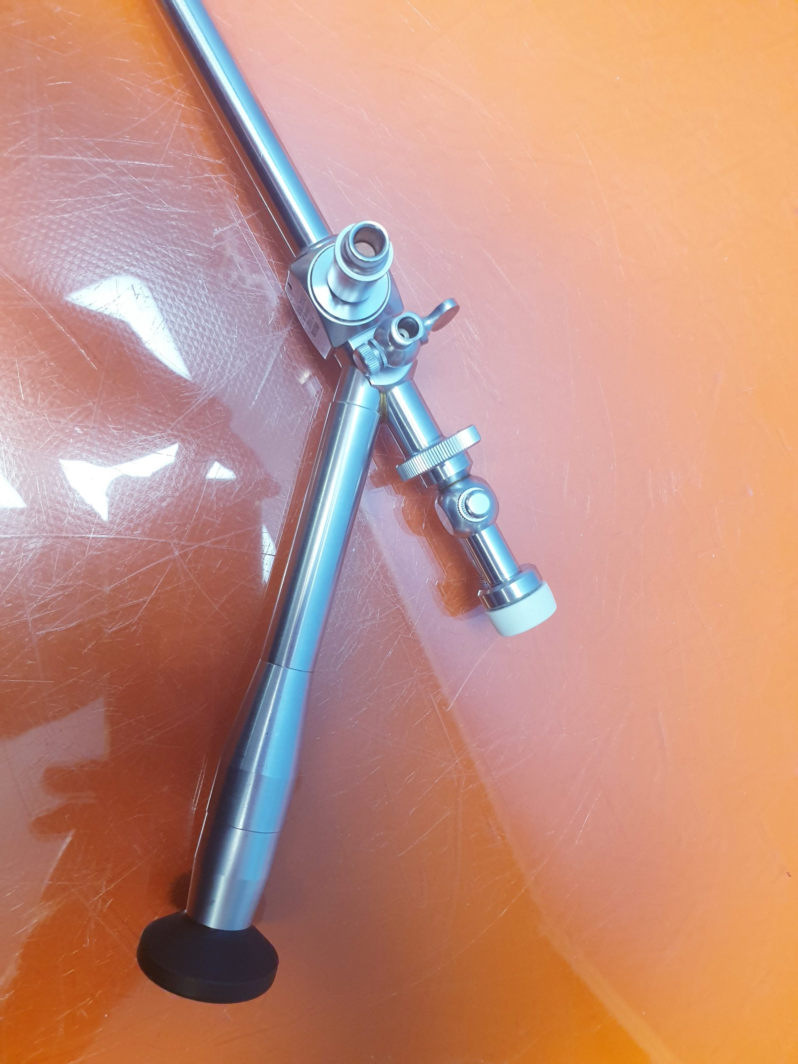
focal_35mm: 26
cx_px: 399
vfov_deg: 67.3
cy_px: 532
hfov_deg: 53.1
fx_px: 799
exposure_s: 1/50
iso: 250
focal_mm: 4.3
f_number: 2.4
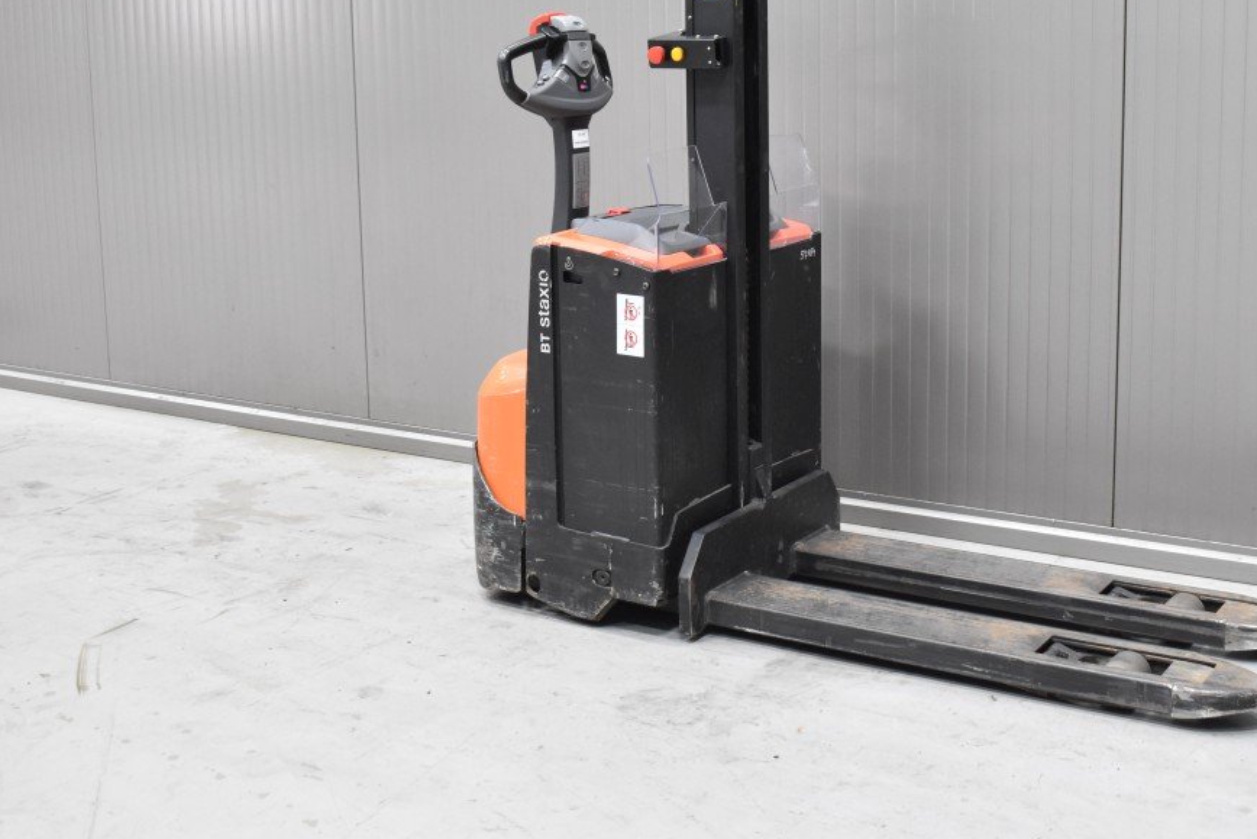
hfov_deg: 41.1
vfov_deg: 28.1
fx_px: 1665
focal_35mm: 48
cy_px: 285
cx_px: 763
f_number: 5
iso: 1600
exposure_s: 1/25
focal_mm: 23
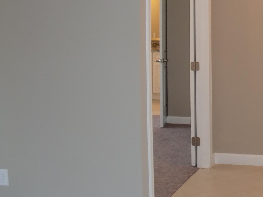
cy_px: 30
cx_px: 263
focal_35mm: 74
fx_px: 562
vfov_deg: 19.6
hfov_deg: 25.1
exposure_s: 1/60
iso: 200
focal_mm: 6.3
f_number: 2.8
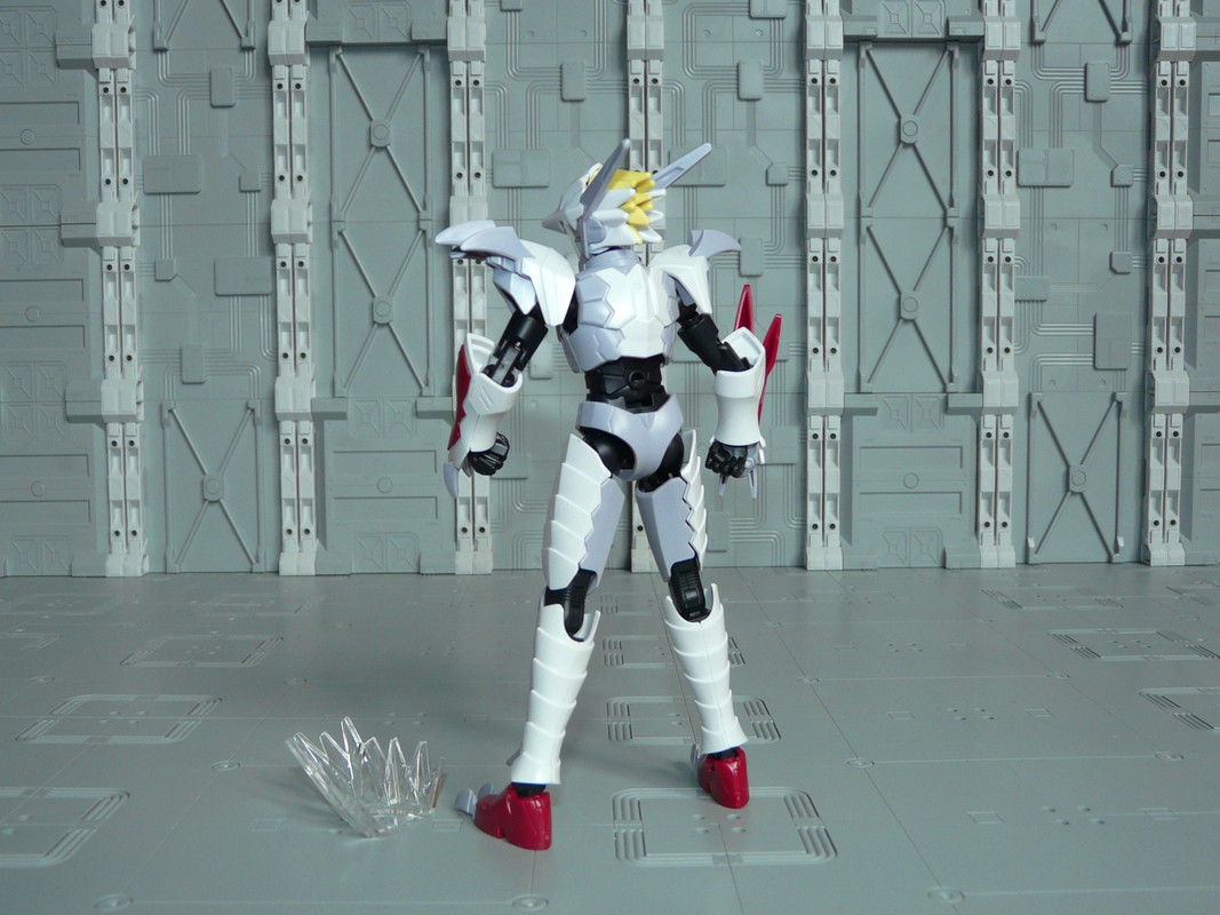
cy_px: 458
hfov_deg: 54.0
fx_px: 1198
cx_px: 610
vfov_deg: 41.8
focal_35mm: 34
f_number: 2.8
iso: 100
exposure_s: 1/100
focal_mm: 5.6
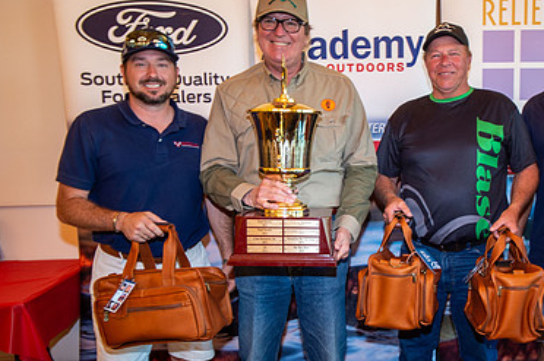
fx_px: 589
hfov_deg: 48.3
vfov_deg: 34.0
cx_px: 386
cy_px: 213
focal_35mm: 39
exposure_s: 1/60
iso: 800
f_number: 2.8
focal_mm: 25
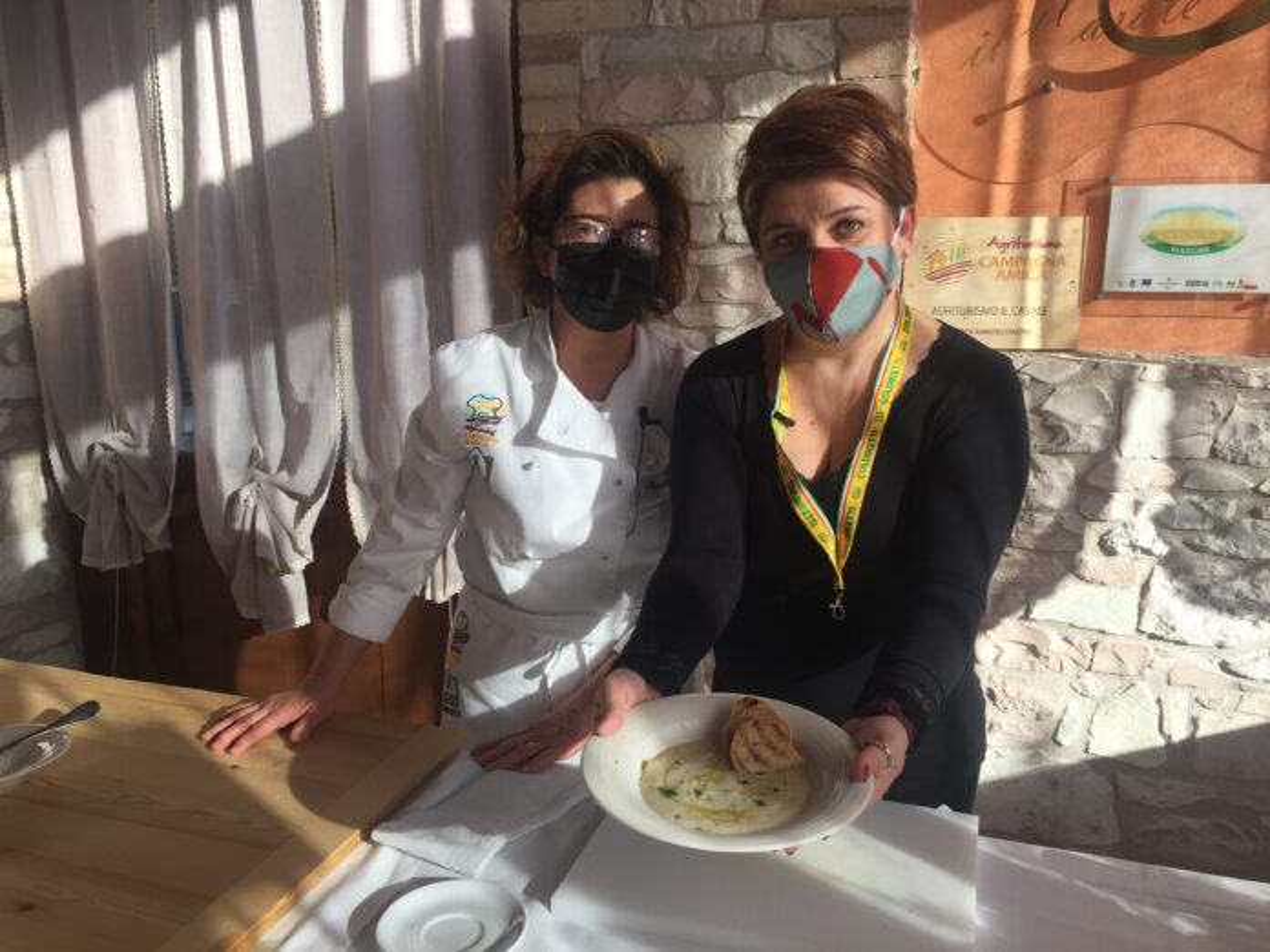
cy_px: 476
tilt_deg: -13.4
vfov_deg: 48.2
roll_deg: -0.2
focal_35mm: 29
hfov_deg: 61.7
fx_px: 1064
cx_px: 635
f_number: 2.2
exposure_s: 1/807
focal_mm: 4.15
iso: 32
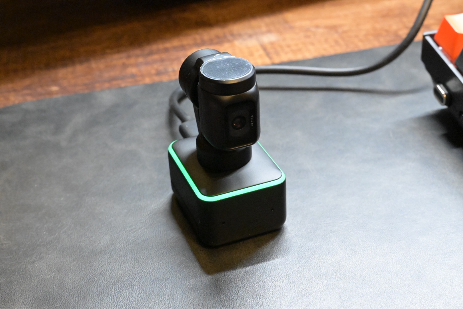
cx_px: 232
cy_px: 154
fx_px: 772
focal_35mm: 60
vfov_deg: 22.6
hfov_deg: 33.4
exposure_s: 1/60
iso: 12800
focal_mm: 40
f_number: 10
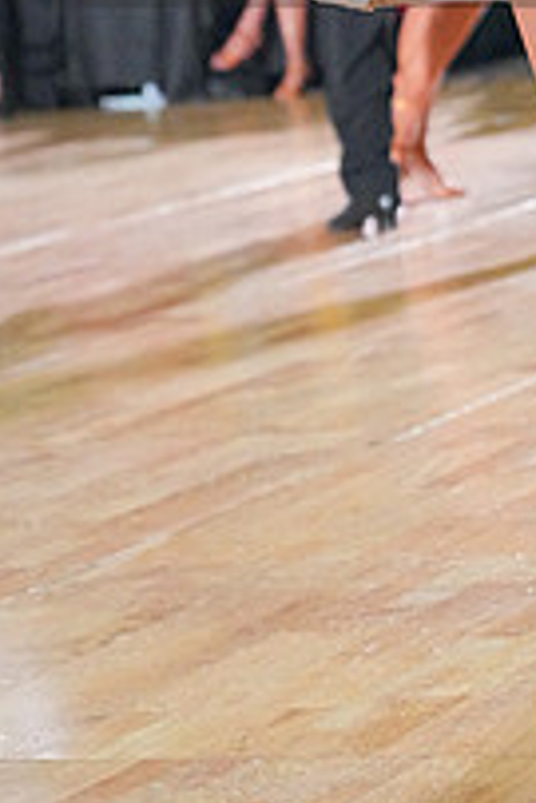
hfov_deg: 6.8
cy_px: -123
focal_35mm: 201
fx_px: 4481
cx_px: 598
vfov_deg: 10.1
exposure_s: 1/400
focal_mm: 70
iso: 8000
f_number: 4
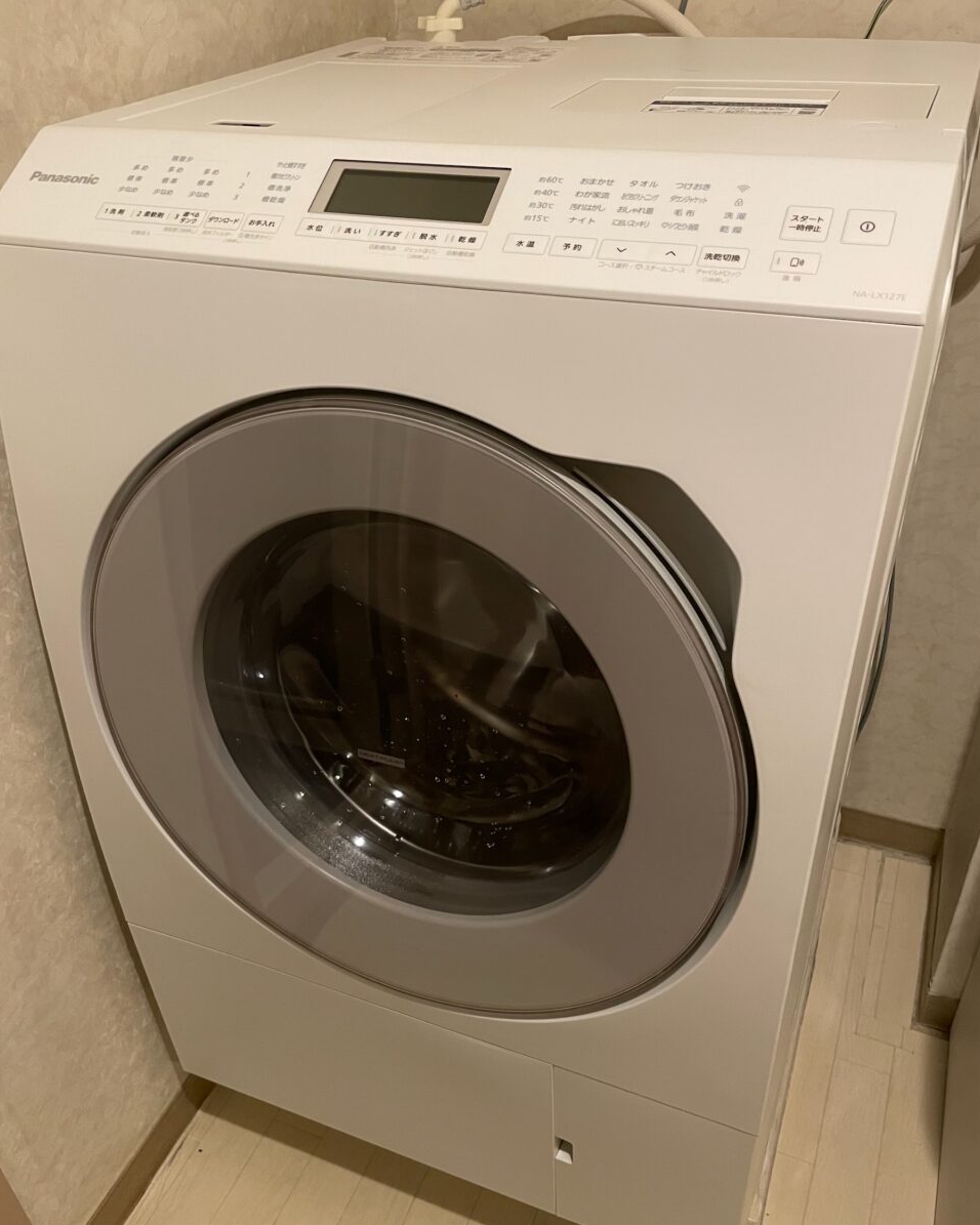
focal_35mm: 29
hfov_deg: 50.0
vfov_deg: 60.4
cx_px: 482
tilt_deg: -35.3
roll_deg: +2.6
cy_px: 649
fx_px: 1051
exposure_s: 1/50
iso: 320
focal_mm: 4.2
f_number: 1.6
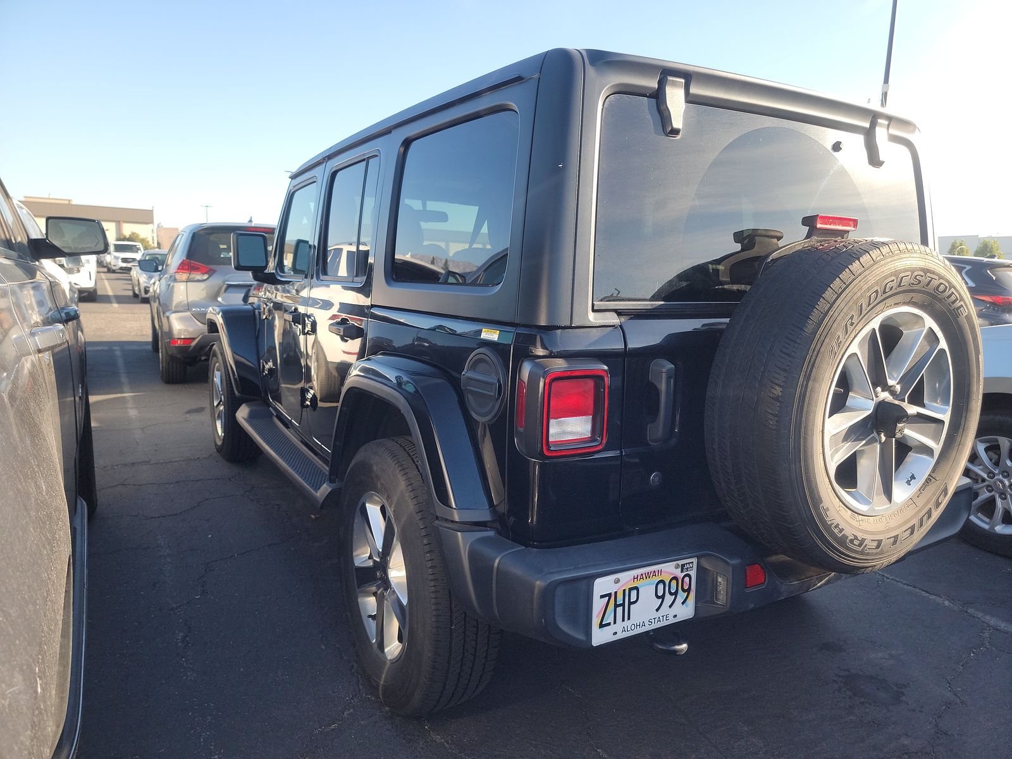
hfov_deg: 71.6
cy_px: 380
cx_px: 506
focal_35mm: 24
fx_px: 702
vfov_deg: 56.8
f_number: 1.8
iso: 50
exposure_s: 1/184
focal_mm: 6.7
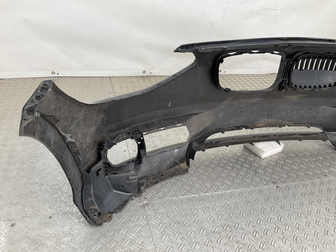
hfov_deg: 61.7
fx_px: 281
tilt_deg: -31.5
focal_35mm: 29
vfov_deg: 48.2
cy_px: 126
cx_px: 168
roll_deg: -10.6
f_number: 1.8
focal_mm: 3
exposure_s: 1/120
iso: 25
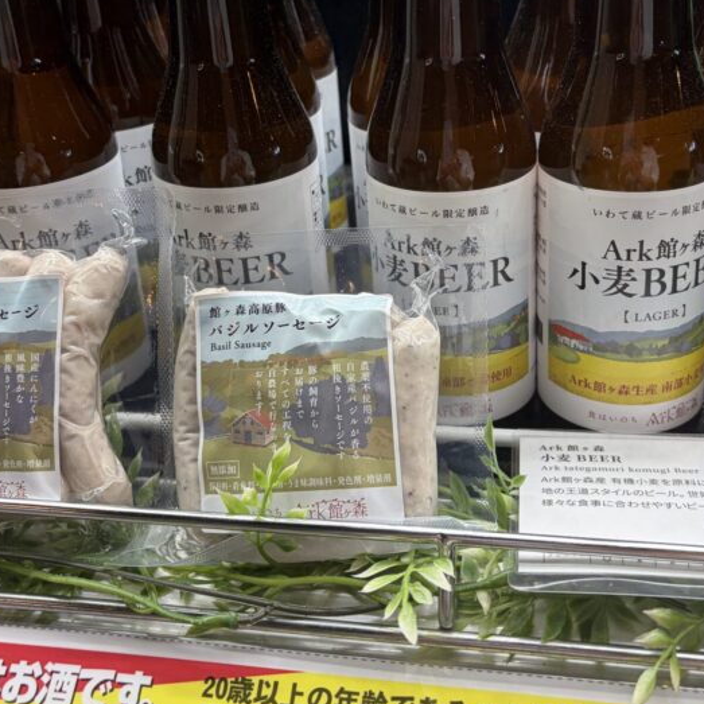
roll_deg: +3.7
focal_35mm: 41
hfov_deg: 40.9
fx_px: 943
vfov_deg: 40.4
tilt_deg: -26.0
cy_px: 232
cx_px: 366
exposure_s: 1/100
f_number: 1.6
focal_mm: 5.96
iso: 64
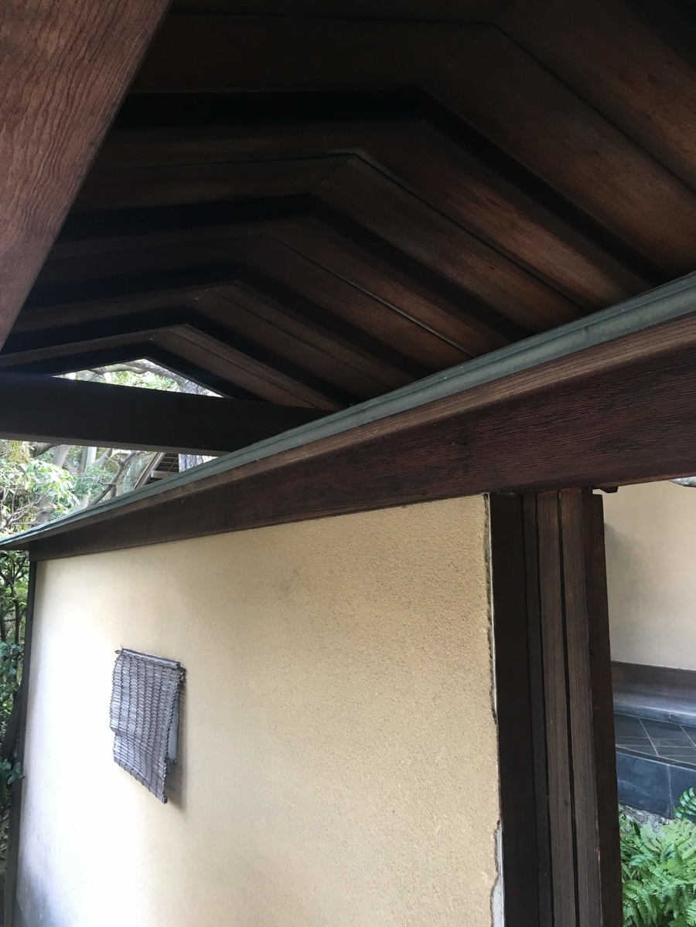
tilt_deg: +8.7
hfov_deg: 48.2
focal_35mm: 29
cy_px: 464
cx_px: 348
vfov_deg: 61.7
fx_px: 777
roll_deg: +0.1
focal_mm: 4.15
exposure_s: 1/30
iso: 40
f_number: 2.2
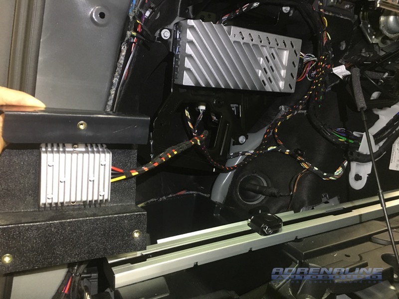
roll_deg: -5.9
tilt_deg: -13.8
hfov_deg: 61.7
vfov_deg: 48.2
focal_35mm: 29
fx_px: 334
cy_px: 150
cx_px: 200
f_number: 2.2
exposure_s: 1/20
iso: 200
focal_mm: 4.15
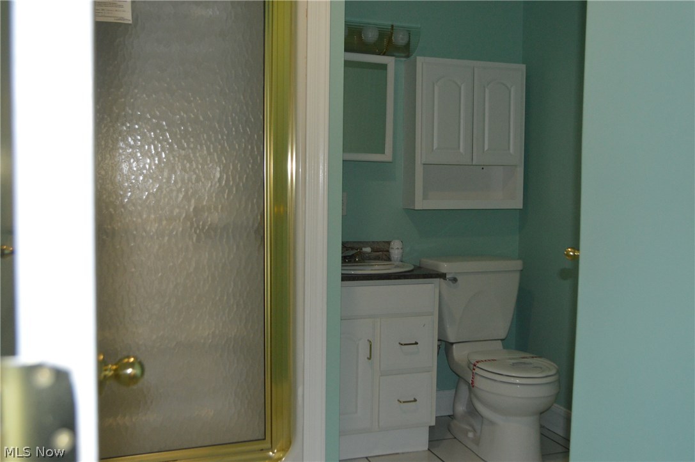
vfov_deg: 36.8
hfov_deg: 53.2
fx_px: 694
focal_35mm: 36
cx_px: 348
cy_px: 231
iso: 1600
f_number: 4
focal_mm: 24
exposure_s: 1/60
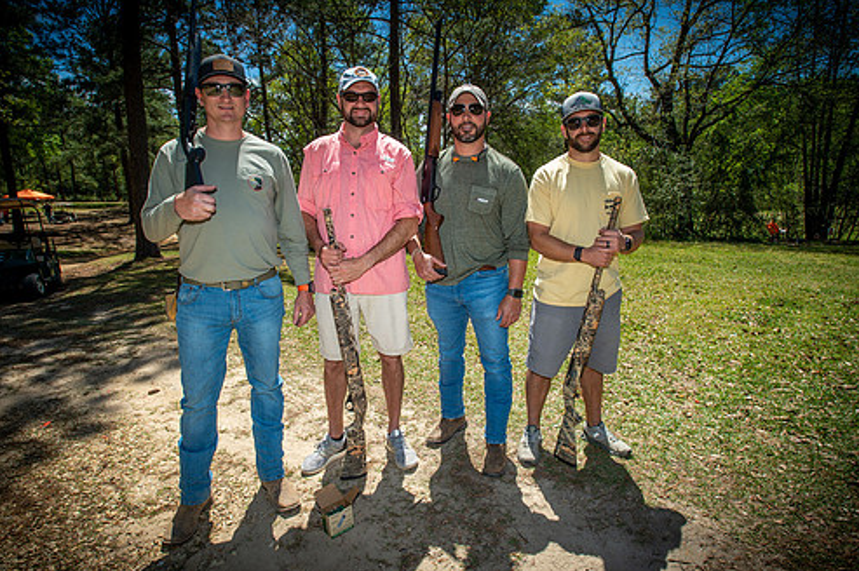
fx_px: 477
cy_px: 292
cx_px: 420
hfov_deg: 84.0
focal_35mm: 20
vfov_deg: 61.9
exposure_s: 1/250
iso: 80
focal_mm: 17
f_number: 6.3
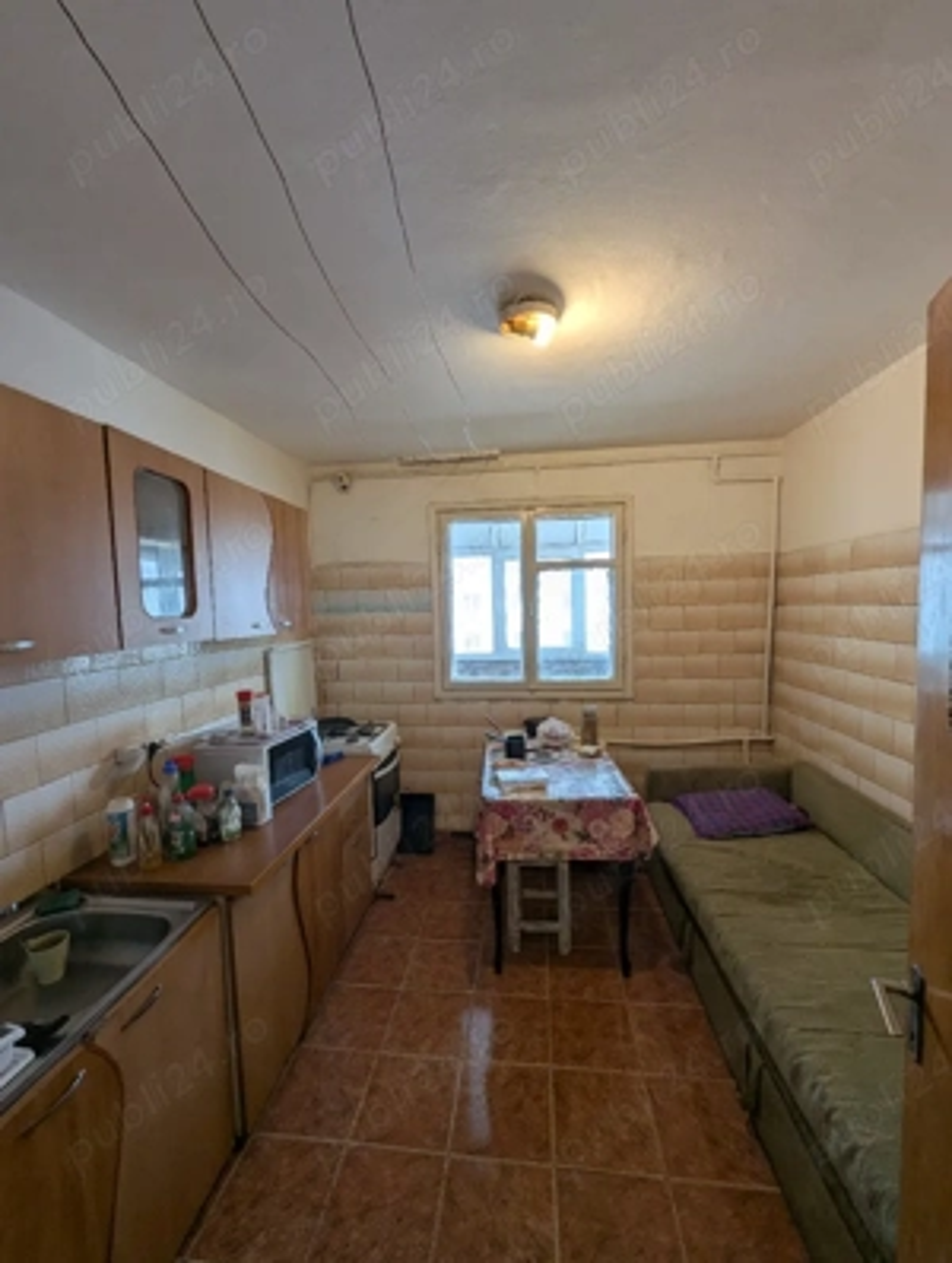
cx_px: 476
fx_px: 475
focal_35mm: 13
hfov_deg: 90.1
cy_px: 632
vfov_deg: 106.1
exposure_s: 1/33.4
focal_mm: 1.95
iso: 45
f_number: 2.2
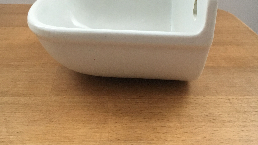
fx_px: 301
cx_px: 126
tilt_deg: -21.8
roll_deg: -1.9
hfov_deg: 46.4
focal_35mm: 44
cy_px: 23
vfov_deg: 26.5
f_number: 2.2
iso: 200
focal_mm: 4.15
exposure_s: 1/25
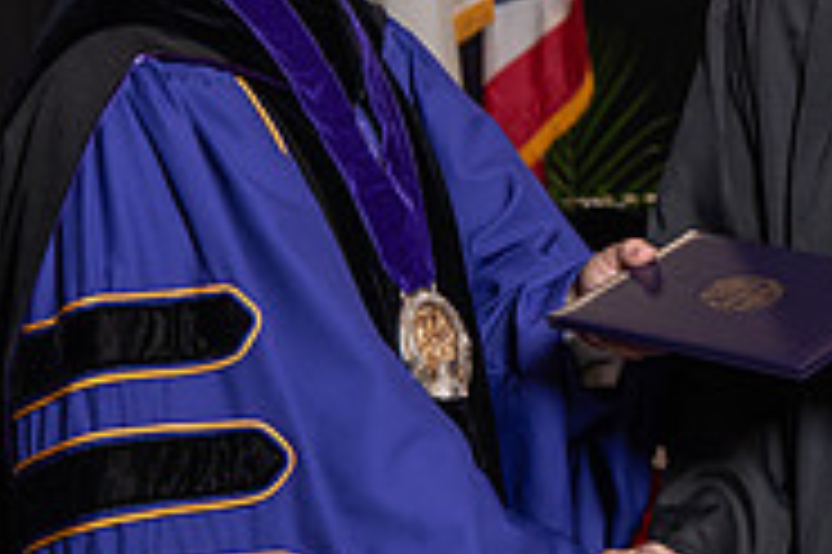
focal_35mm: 220
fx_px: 5080
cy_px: 7
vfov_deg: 6.2
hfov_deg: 9.3
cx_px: 724
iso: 1000
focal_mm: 70
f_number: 5
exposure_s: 1/200
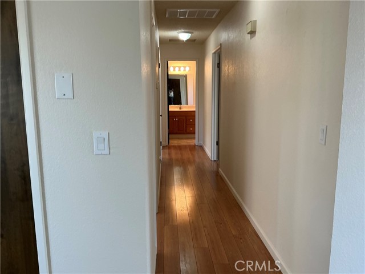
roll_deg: +1.0
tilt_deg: -9.3
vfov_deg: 49.7
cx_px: 182
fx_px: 295
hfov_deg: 63.4
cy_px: 137
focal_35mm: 28
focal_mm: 3
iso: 64
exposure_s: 1/60
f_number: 1.8
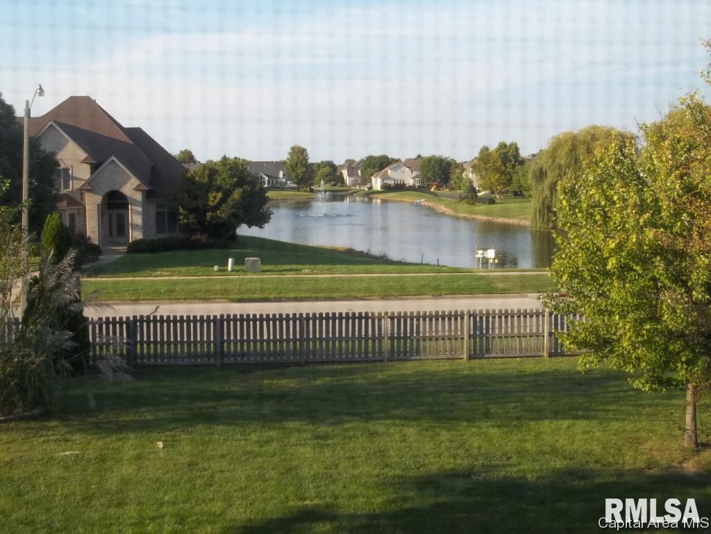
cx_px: 356
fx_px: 945
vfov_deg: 31.5
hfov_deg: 41.2
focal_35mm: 46
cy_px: 267
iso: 64
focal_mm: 8.3
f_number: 3.7
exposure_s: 1/250
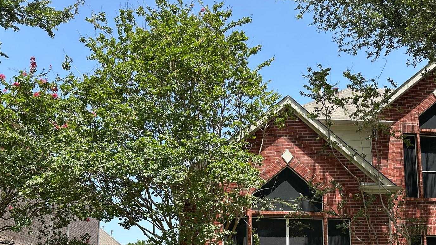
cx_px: 274
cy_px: 217
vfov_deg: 29.3
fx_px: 451
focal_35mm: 39
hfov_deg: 51.1
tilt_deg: +10.4
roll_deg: +0.2
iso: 80
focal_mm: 6.86
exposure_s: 1/1495
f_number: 1.78
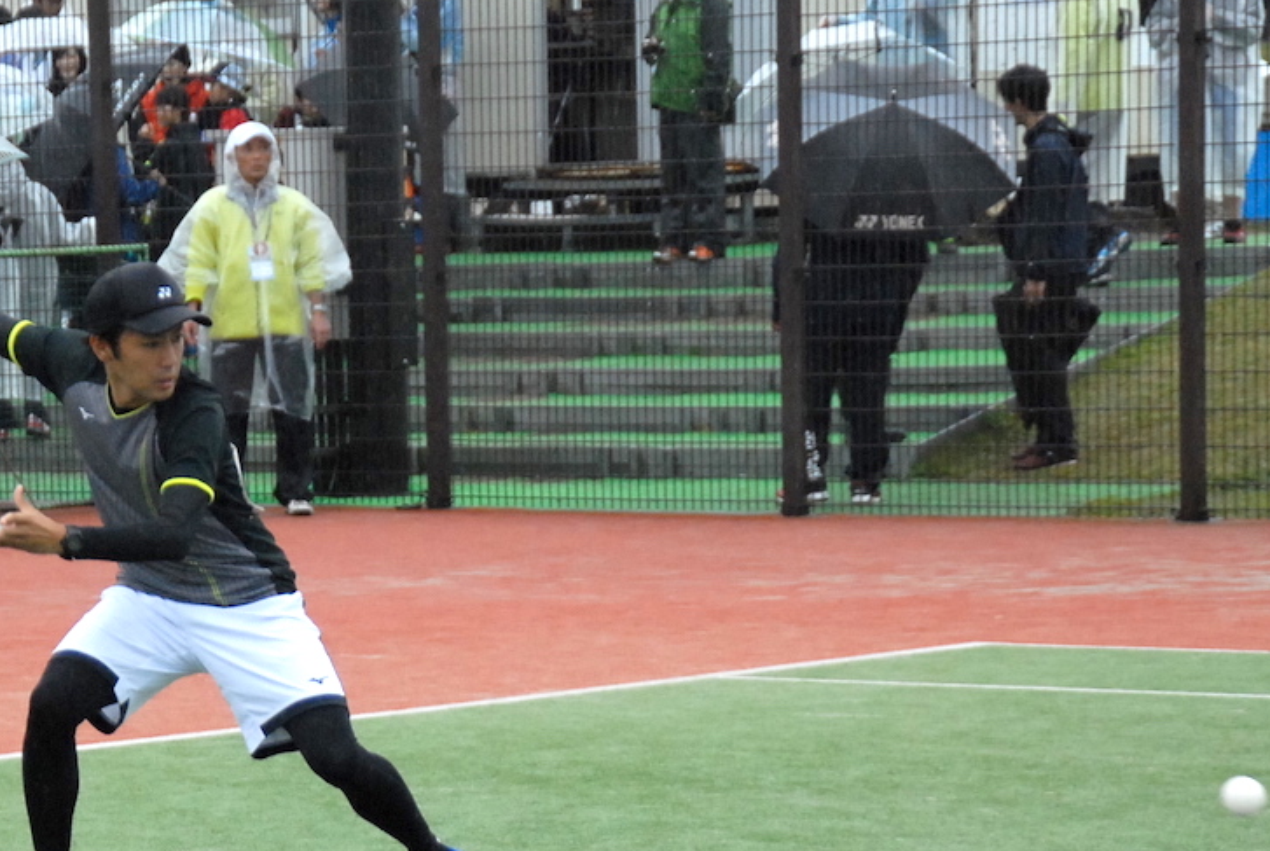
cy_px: 633
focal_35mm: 193
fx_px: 6818
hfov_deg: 10.6
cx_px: 328
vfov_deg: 7.1
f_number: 5.3
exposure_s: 1/500
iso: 1250
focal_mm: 78
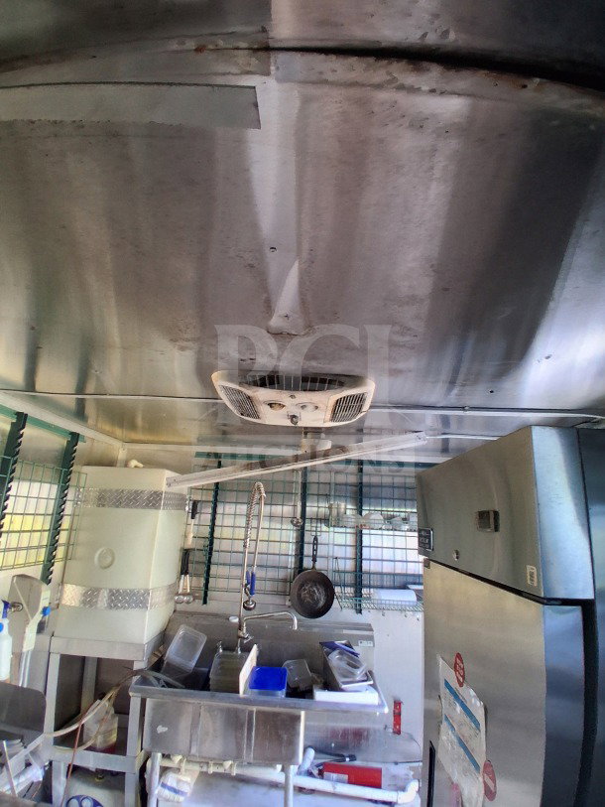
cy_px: 404
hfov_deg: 74.7
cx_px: 302
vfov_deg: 91.0
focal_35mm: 17
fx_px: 396
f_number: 2.2
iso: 200
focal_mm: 1.4
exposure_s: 1/40
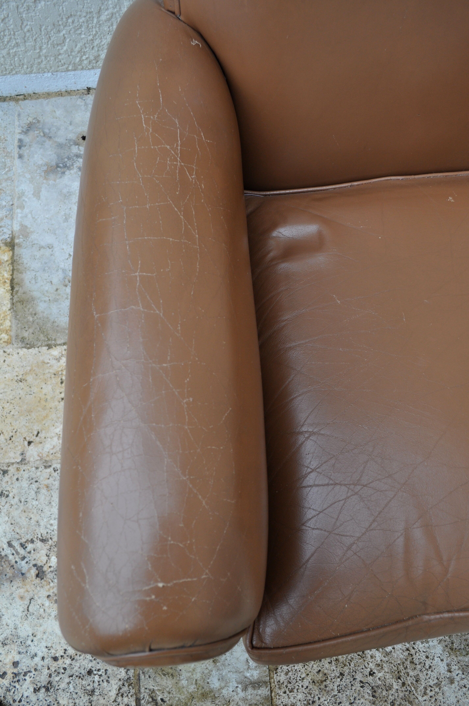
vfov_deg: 62.0
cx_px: 234
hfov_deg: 43.5
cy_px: 353
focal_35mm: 30
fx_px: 588
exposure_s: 1/125
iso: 280
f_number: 5.6
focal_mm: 20
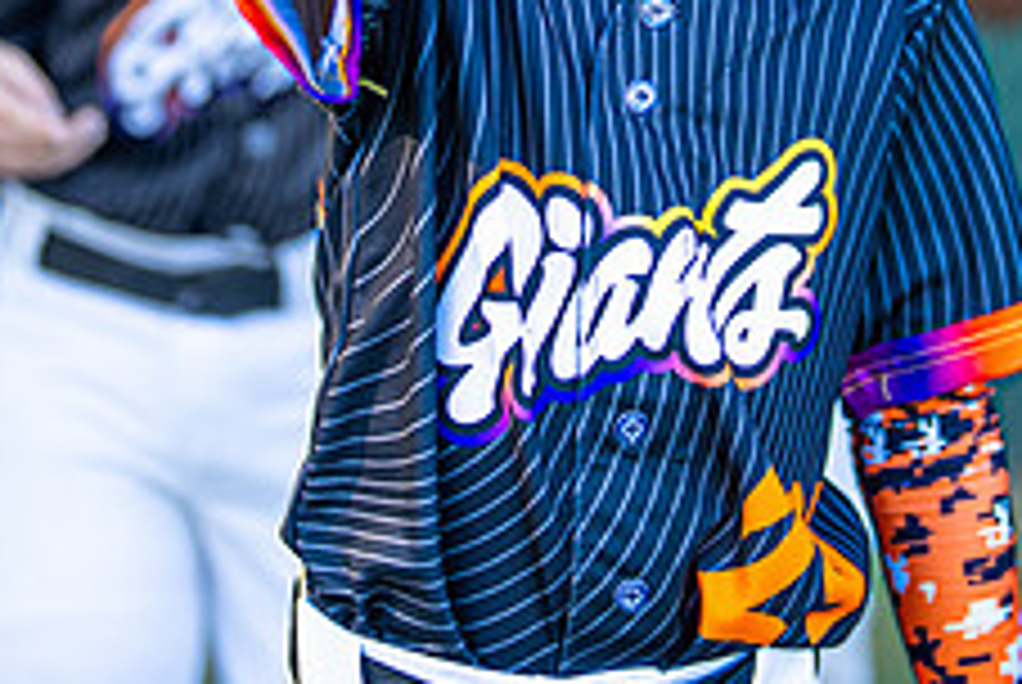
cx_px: 662
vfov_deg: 10.5
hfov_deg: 16.0
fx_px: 3638
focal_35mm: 128
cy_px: -164
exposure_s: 1/1000
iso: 125
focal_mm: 50
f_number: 1.2
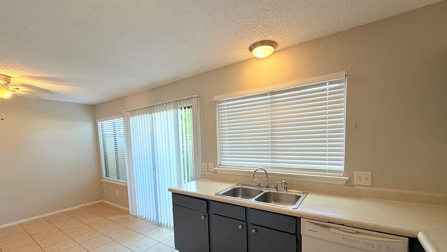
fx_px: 190
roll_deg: +2.2
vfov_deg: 66.2
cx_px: 224
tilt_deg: -5.6
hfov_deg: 99.4
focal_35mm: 16
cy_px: 156
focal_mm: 2.22
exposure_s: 1/60
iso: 200
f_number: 2.2
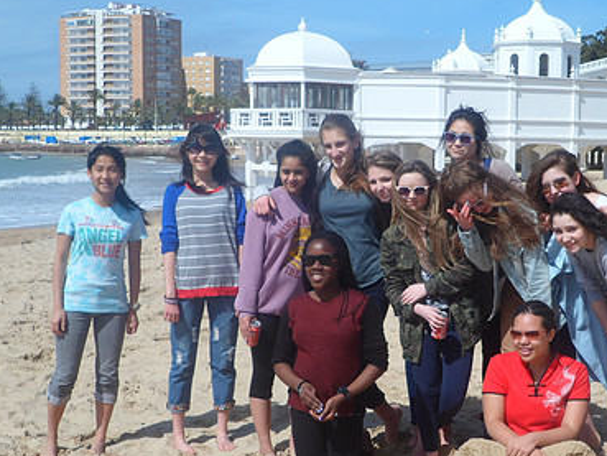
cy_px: 281
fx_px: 1158
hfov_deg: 29.2
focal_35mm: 66
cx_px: 393
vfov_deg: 22.2
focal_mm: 7.8
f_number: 4.2
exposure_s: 1/1000
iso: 80
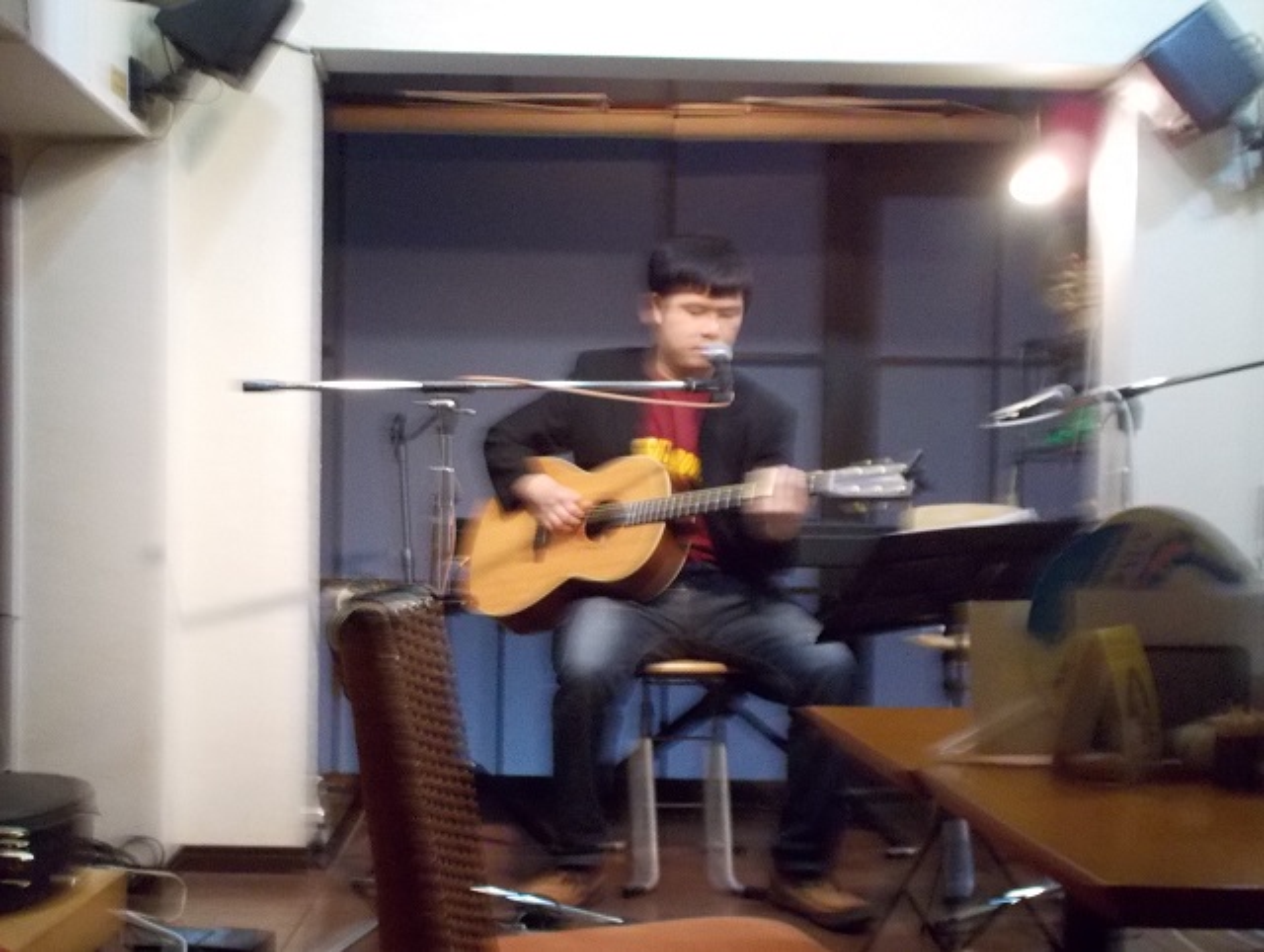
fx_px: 1353
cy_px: 476
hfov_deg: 50.1
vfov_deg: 38.8
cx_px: 632
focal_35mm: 37
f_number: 3.7
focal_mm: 5.2
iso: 400
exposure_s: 1/10
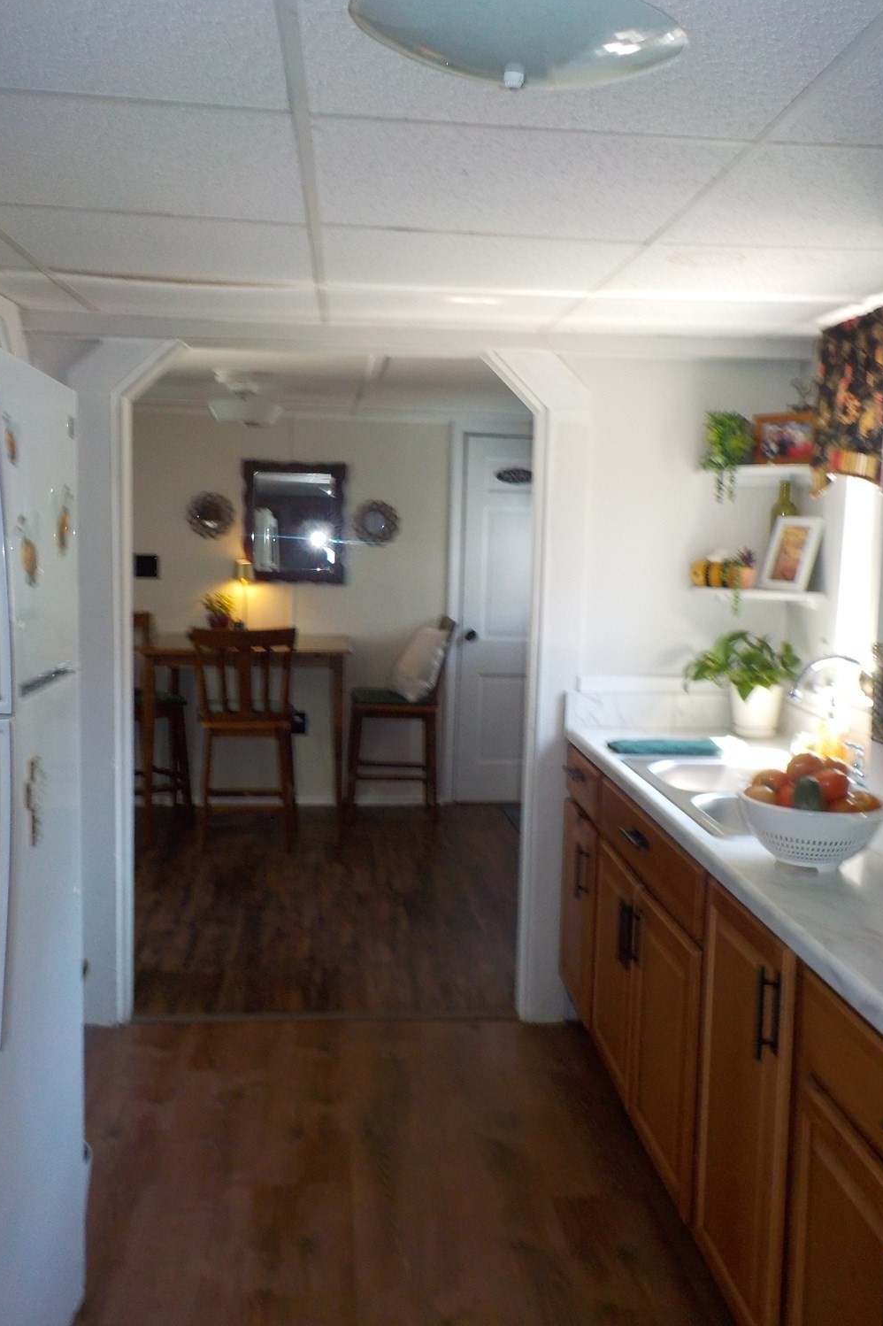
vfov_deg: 58.7
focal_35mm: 32
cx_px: 483
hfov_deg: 41.1
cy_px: 660
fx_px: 1178
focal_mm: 4.1
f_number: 3.3
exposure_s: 1/30
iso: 220
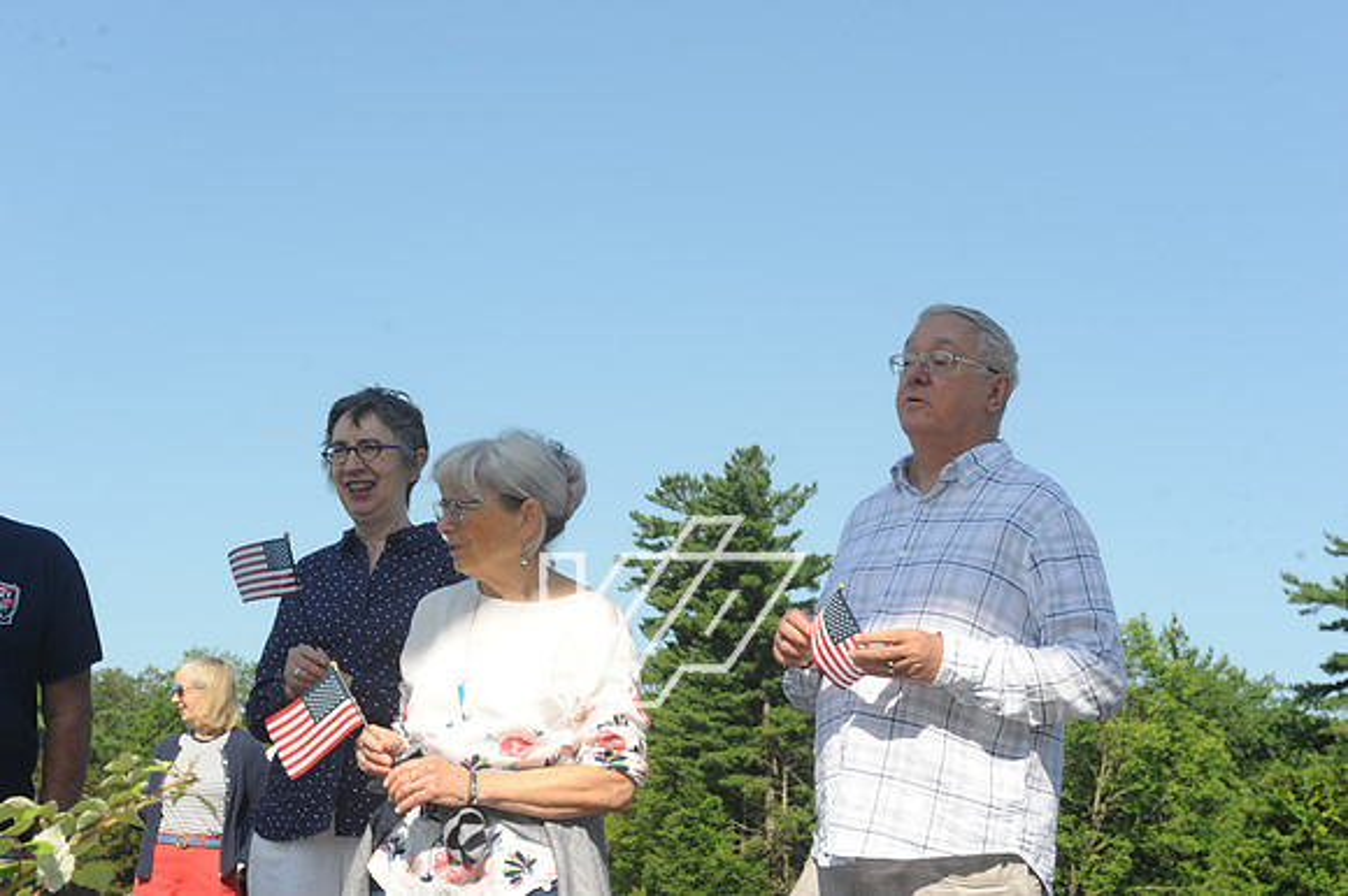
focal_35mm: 70
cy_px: 448
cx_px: 674
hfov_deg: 28.9
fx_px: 2620
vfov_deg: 19.4
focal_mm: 70
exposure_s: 1/200
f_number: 10
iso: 200
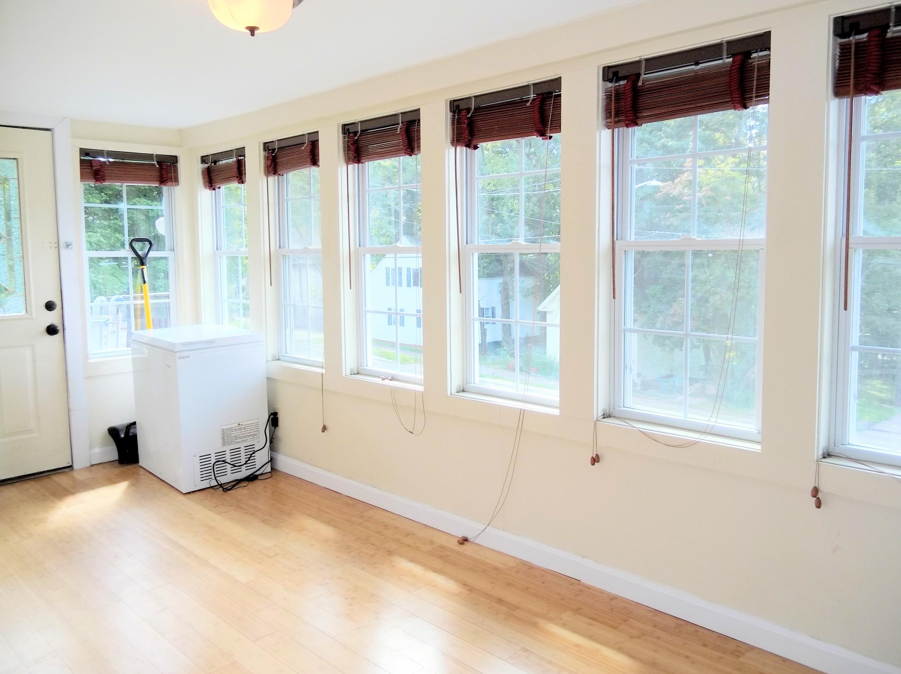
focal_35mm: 27
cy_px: 316
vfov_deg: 51.2
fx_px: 702
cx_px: 475
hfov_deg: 65.3
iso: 100
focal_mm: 4.5
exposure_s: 1/80
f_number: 3.5
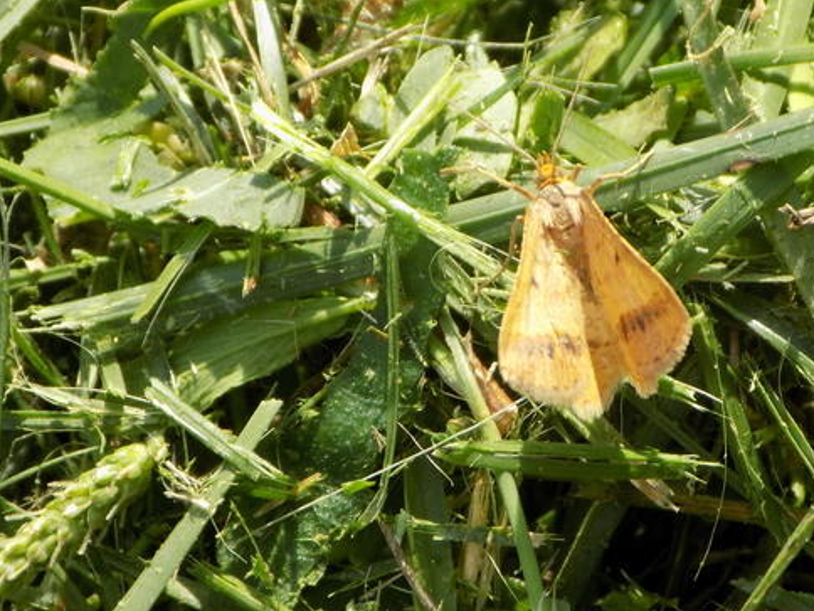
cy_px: 333
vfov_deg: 7.1
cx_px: 581
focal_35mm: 208
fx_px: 4891
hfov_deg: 9.5
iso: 80
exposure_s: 1/250
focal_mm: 20.9
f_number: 4.8
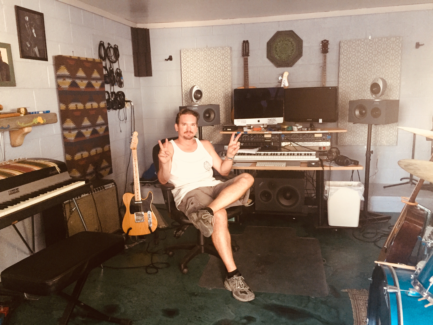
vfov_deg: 48.2
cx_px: 216
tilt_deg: -11.2
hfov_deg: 61.7
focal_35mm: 29
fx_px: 363
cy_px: 162
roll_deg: +1.6
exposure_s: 1/30
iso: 250
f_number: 2.2
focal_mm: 4.15
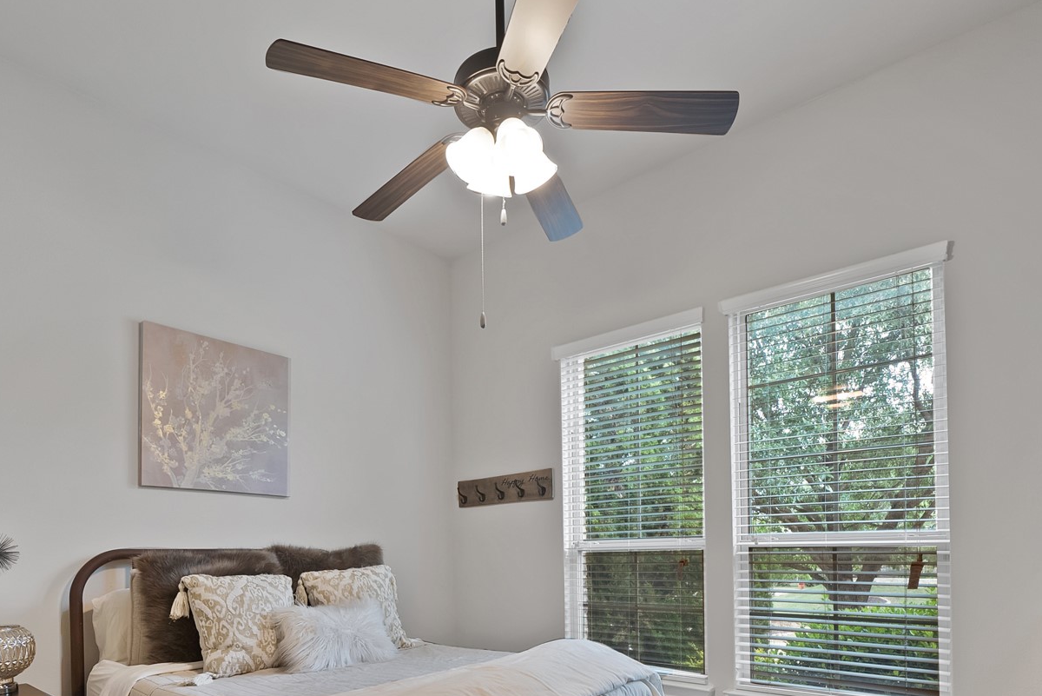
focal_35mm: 20
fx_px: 579
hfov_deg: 83.9
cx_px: 495
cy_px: 549
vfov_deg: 57.7
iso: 640
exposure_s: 1/2
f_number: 9
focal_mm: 12
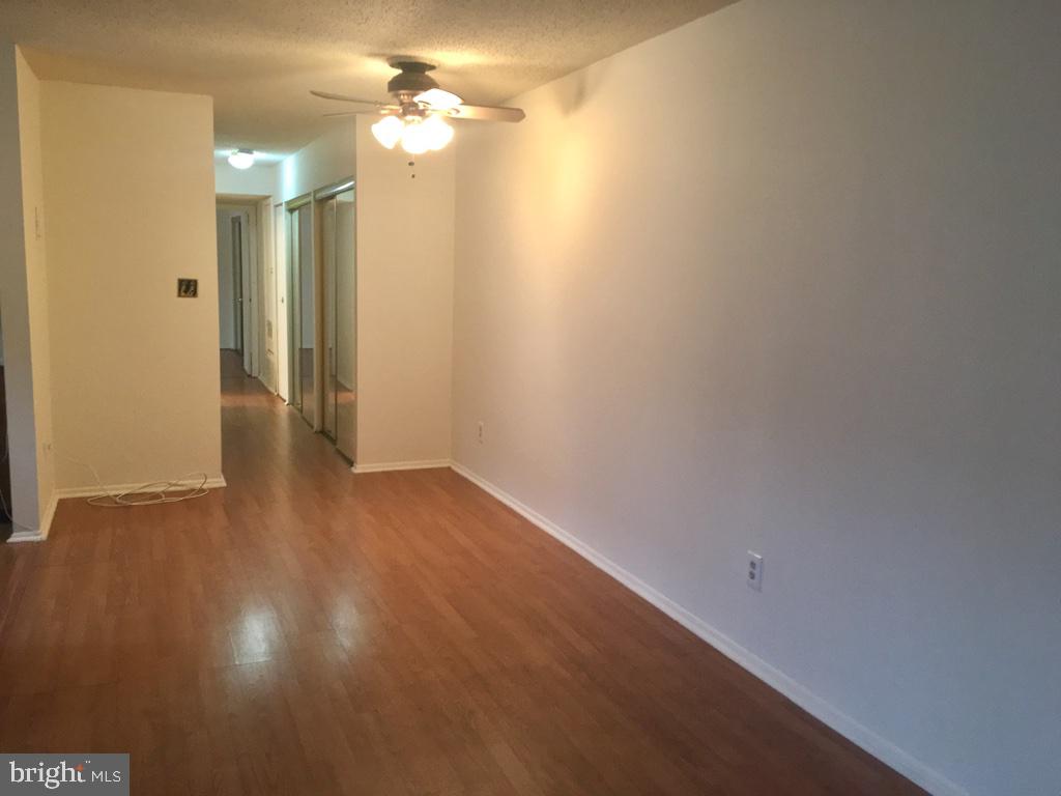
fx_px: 889
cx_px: 530
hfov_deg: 61.7
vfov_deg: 48.2
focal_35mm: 29
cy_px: 398
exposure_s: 1/30
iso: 125
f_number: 2.2
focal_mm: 4.15
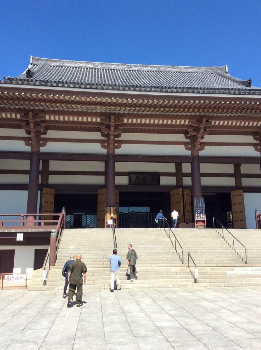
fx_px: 323
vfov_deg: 56.9
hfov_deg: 44.1
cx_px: 130
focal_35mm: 32
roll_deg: +1.0
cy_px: 175
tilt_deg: +14.3
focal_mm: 3.3
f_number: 2.4
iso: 32
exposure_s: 1/1217
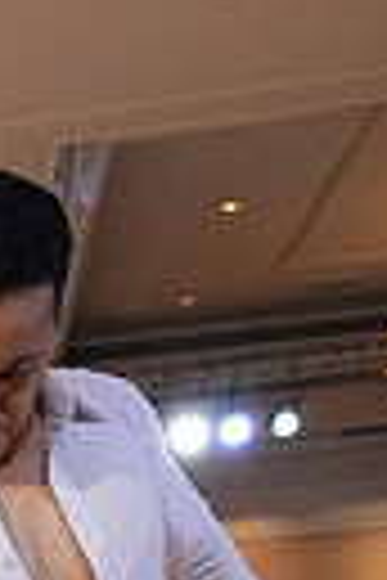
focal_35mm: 108
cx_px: -371
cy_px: 962
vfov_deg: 16.6
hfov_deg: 11.5
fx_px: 1741
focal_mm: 24
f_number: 7.1
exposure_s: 1/200
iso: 5000
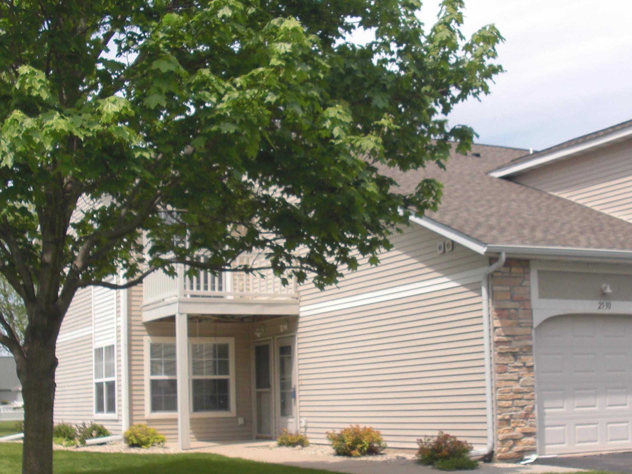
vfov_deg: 25.1
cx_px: 369
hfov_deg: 33.2
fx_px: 1059
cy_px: 303
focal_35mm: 58
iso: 50
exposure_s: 1/125
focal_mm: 6.3
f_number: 7.9
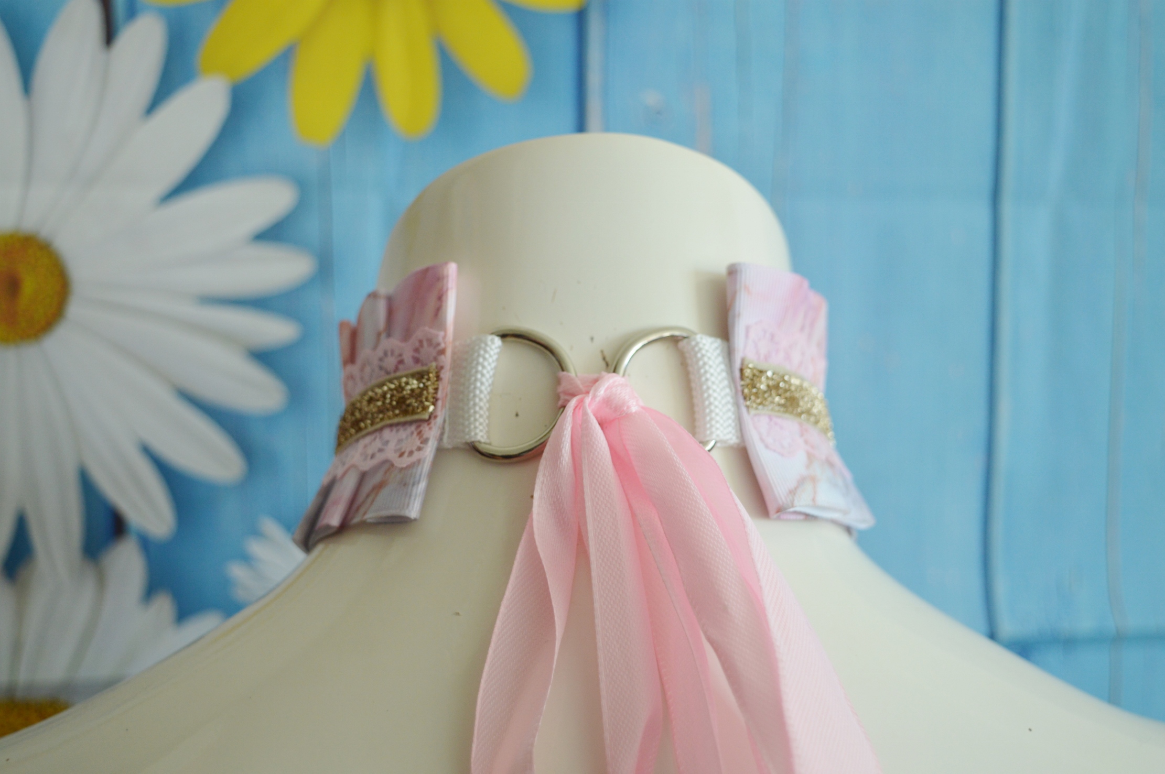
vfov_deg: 26.4
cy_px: 387
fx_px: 1649
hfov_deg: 38.9
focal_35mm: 51
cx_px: 582
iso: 400
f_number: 4.5
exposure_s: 1/80
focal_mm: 34
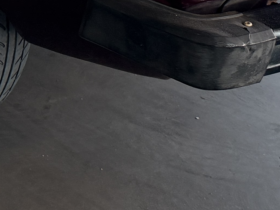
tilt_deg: -18.2
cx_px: -27
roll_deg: -0.2
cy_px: -168
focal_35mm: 133
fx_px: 1076
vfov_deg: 10.5
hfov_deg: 14.5
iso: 250
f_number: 1.78
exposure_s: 1/60
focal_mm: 6.76
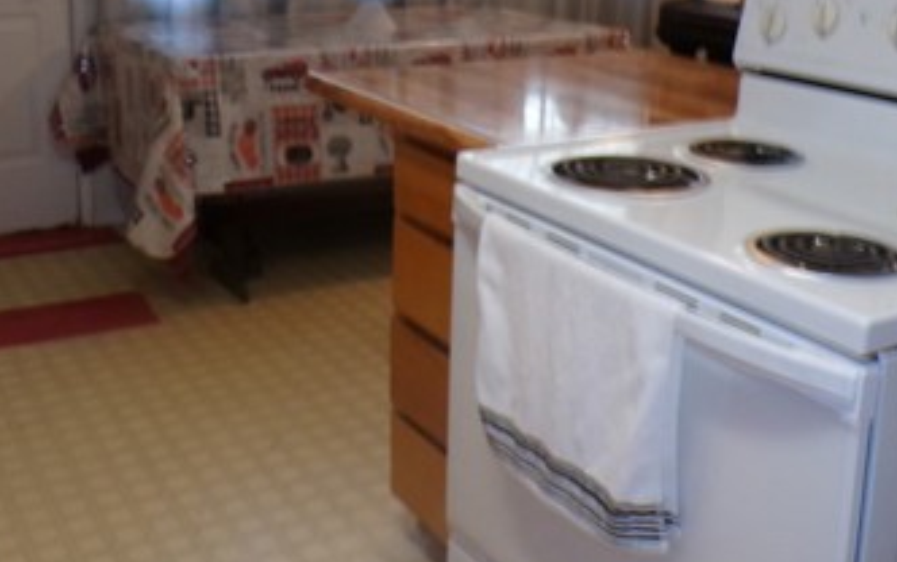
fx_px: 1199
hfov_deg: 41.0
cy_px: 100
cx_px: 443
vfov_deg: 25.8
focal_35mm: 49
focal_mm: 4.3
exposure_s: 1/17
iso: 200
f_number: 3
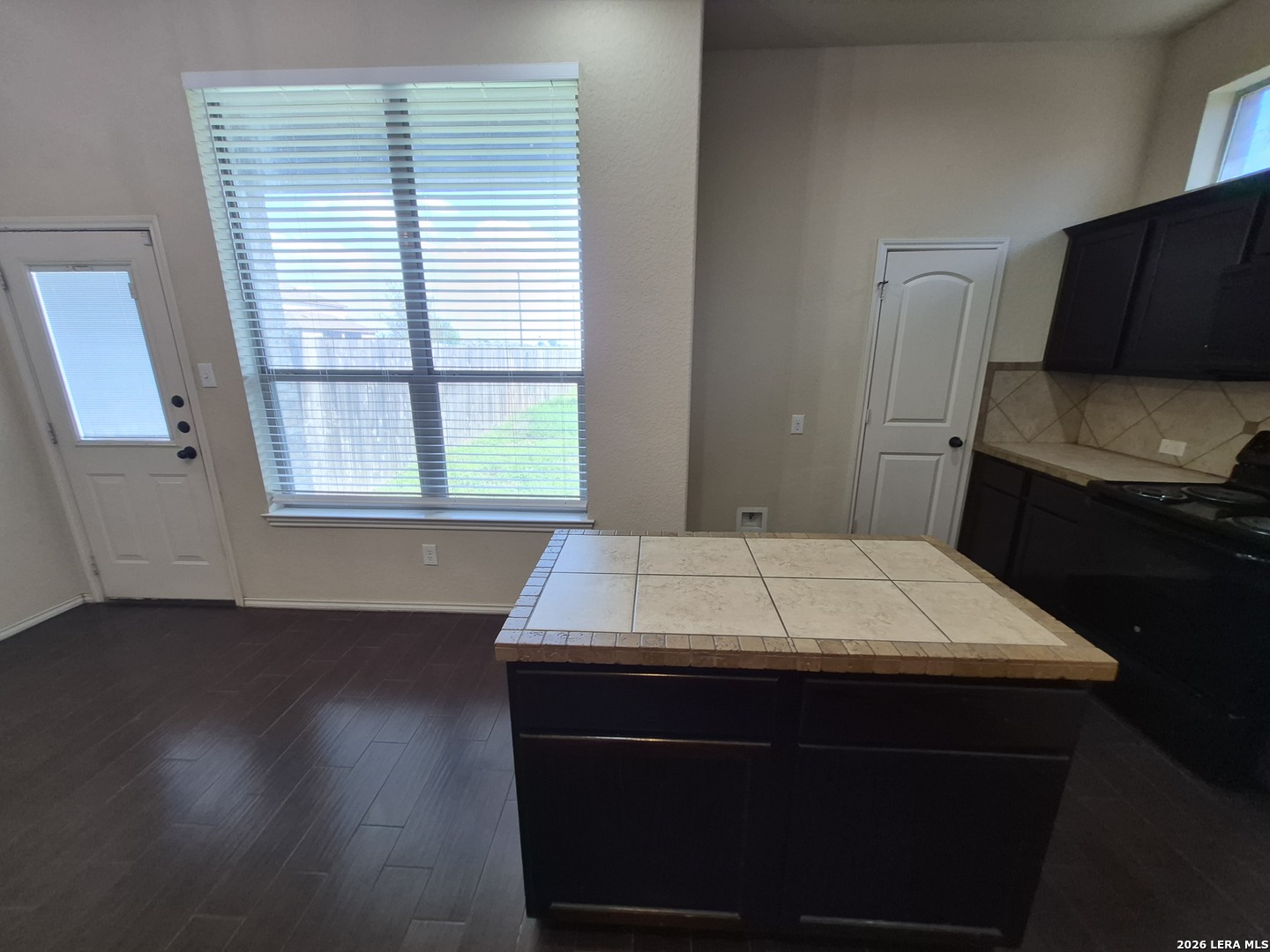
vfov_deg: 89.9
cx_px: 635
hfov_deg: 106.2
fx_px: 477
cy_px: 476
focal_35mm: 13
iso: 80
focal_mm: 1.74
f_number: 2.2
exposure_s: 1/60
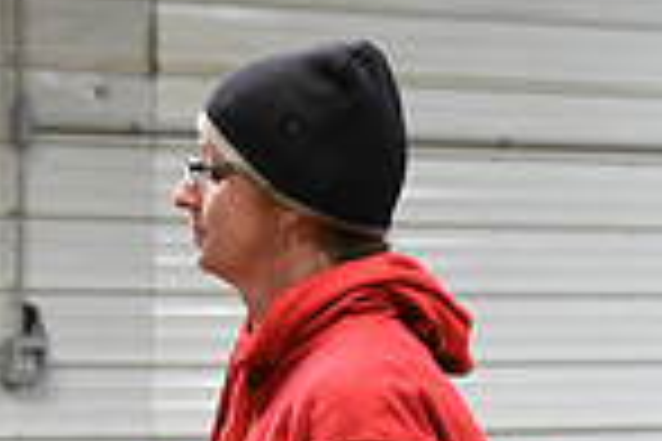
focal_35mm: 190
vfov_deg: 7.1
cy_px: 655
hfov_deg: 10.6
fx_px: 3494
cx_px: -221
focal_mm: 48
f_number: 3.2
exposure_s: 1/200
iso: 6400
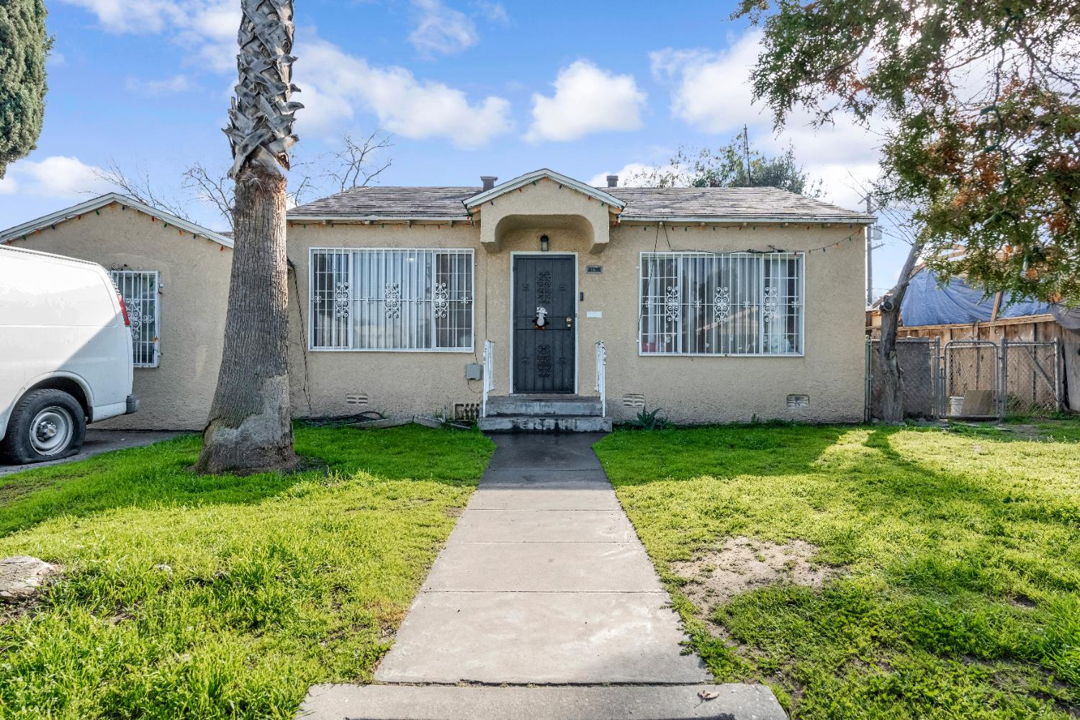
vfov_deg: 64.6
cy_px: 360
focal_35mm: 19
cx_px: 540
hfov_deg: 86.9
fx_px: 570
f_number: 7.1
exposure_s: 1/500
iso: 640
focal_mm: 19
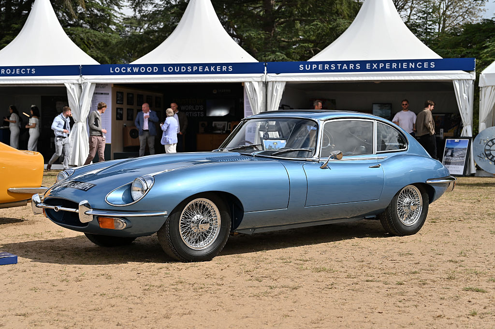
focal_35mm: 53
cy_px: 164
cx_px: 248
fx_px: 728
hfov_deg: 37.5
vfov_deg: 25.5
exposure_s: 1/2000
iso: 100
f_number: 4.5
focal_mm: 53
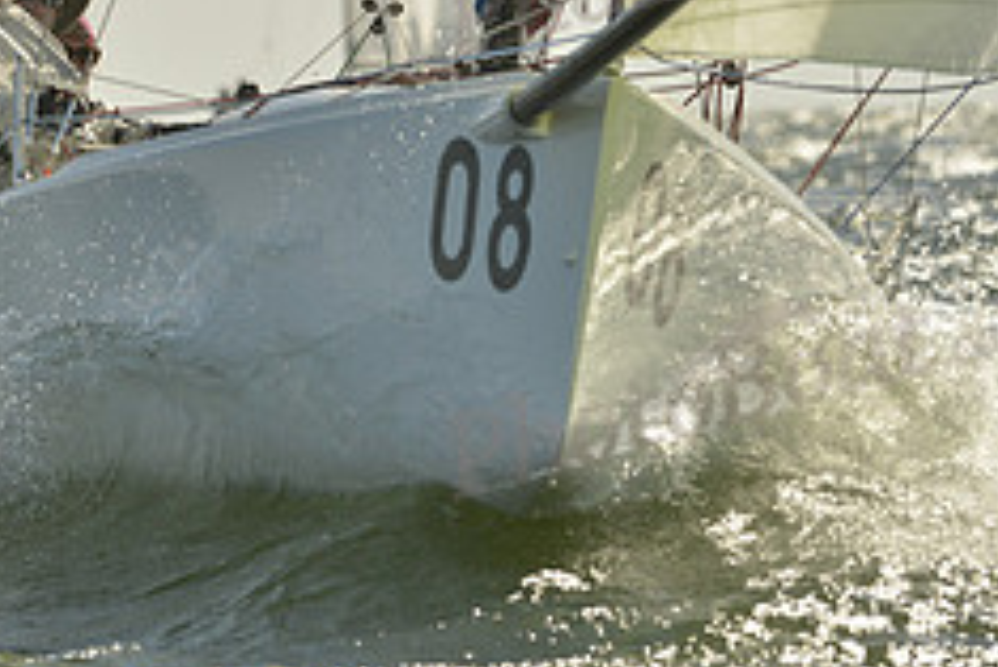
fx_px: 18446
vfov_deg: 2.1
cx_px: 229
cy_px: 227
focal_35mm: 665
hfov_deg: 3.1
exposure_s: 1/1600
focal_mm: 270
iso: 280
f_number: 7.1
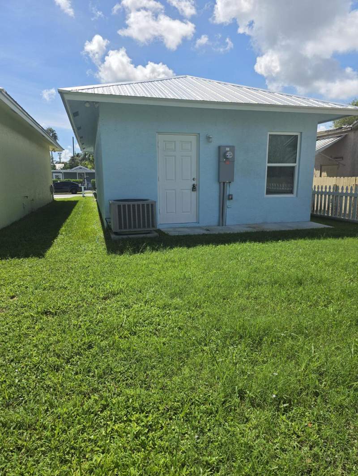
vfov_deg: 73.9
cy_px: 238
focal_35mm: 23
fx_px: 317
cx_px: 179
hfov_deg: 58.9
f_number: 1.7
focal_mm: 6.3
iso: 80
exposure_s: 1/7944
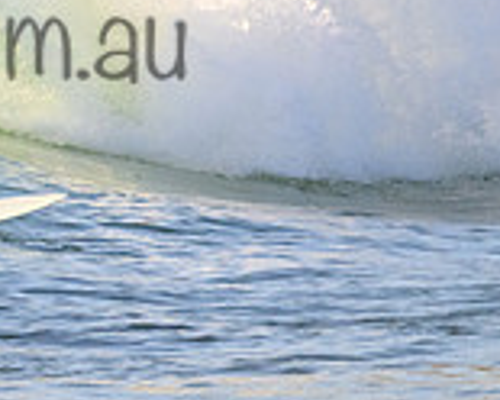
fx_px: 41612
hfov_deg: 0.7
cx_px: -155
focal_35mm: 2812
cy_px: 5
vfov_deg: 0.6
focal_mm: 800
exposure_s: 1/2000
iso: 2200
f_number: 11
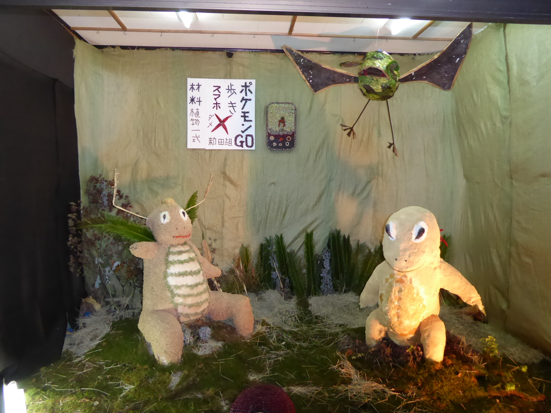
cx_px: 276
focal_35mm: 25
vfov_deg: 54.9
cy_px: 206
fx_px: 398
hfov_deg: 69.4
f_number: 3.3
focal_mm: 4.3
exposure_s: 1/60
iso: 800
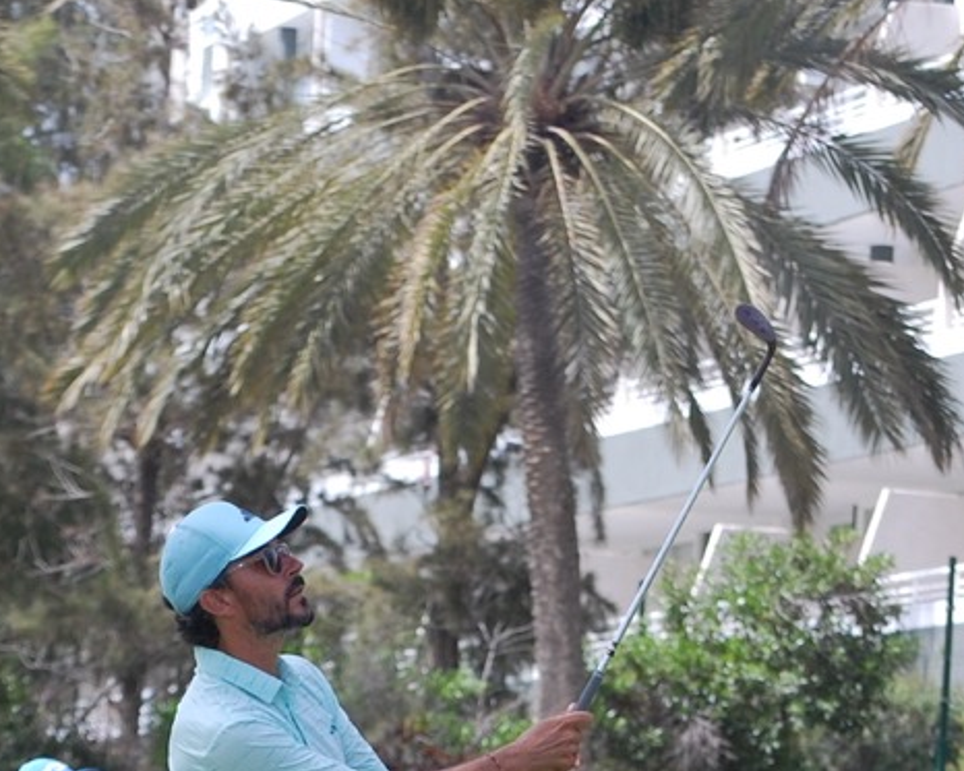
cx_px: 350
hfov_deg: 7.6
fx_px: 7277
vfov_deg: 6.0
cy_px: 840
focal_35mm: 255
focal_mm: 66
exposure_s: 1/500
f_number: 5.6
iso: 280
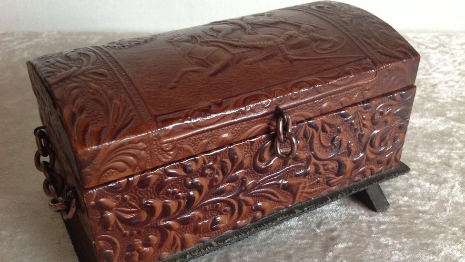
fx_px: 481
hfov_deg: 51.6
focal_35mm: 39
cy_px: 156
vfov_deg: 30.4
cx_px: 229
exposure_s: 1/15
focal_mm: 4.28
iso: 250
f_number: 2.4
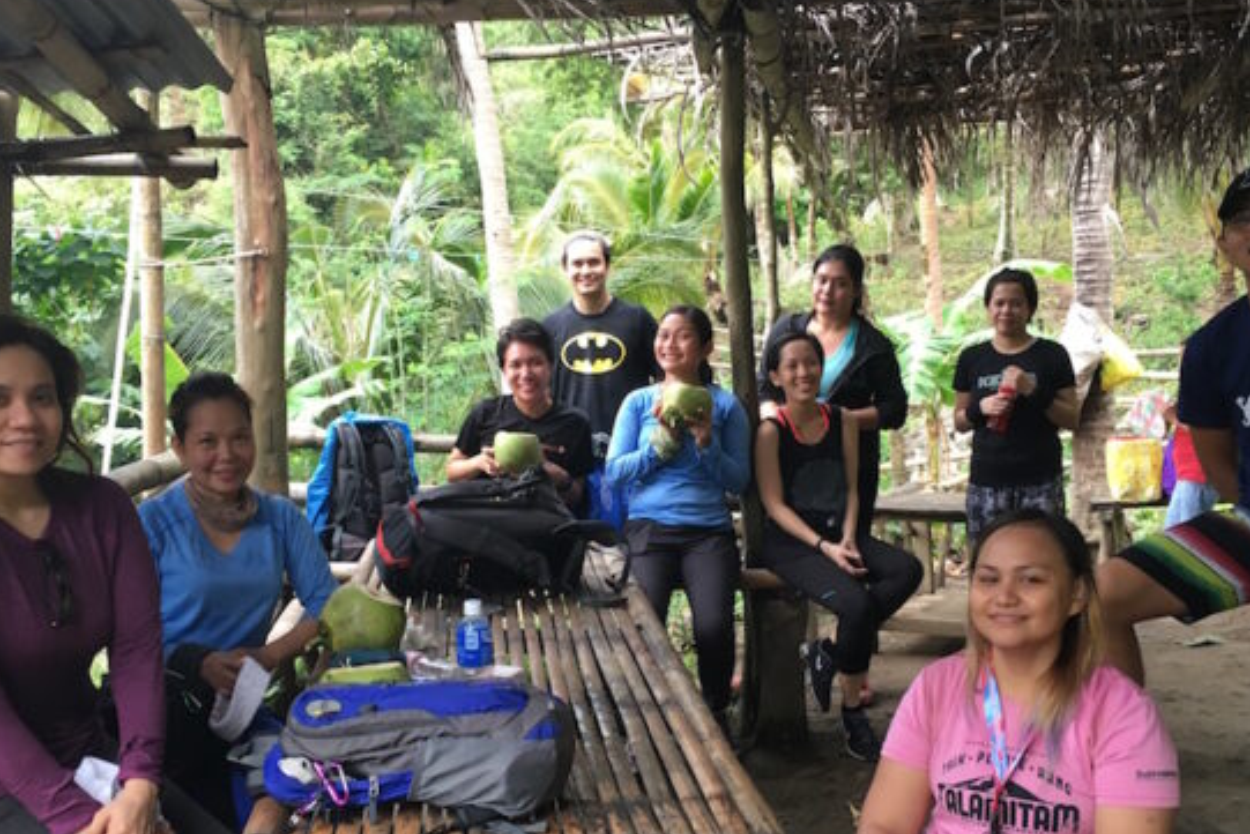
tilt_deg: -6.5
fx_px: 1354
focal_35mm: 39
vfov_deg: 34.0
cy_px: 535
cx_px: 624
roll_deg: -0.9
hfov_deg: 49.5
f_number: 2.2
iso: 25
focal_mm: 4.15
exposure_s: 1/40
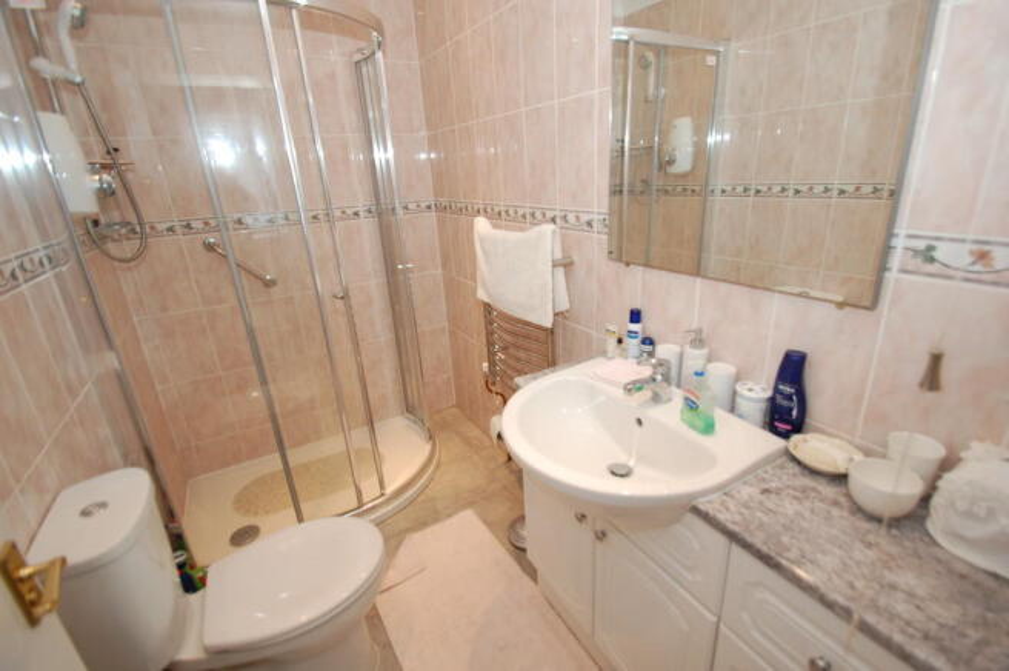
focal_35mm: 15
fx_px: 420
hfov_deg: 100.4
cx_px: 504
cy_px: 336
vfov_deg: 77.2
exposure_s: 1/60
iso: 400
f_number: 4
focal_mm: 10
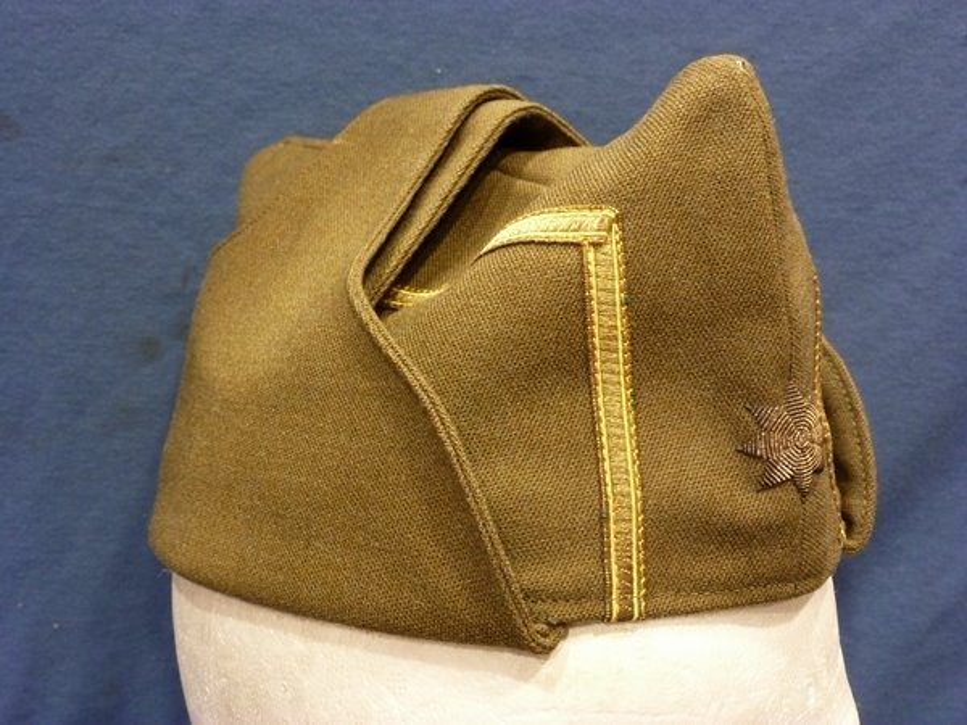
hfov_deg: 49.0
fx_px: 1062
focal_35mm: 38
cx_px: 484
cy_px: 362
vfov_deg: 37.7
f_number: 3.8
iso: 400
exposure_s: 1/5
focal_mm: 6.8
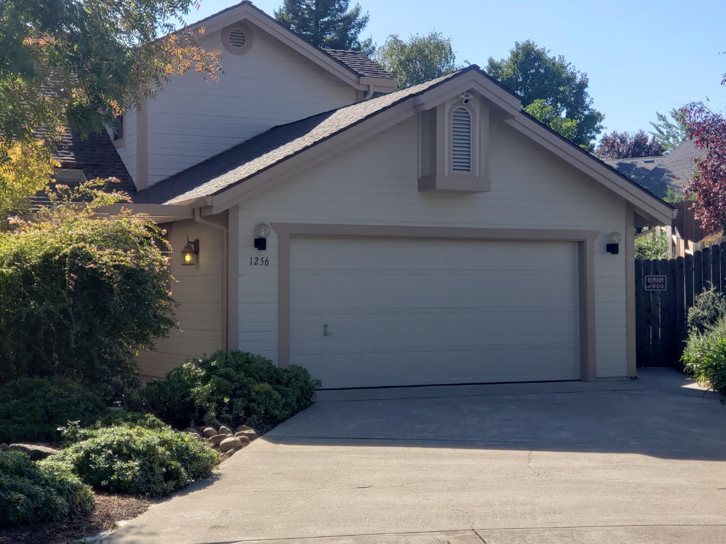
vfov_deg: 28.0
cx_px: 363
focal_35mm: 52
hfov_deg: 36.8
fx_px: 1091
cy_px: 272
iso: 32
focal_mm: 6
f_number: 2.4
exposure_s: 1/562
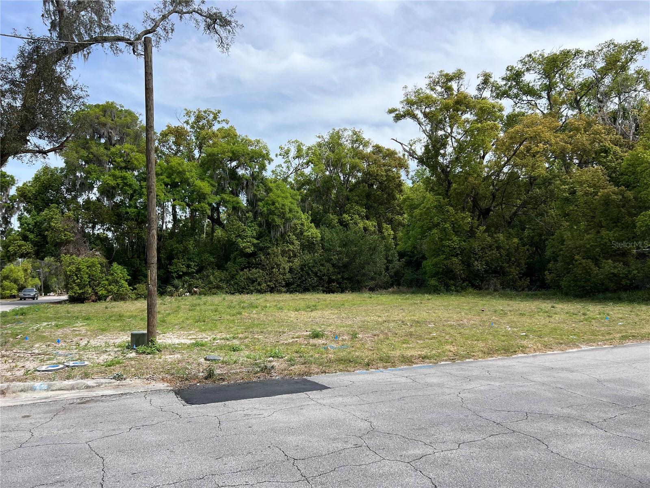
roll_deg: -0.2
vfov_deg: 53.1
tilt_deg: +2.9
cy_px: 244
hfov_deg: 67.3
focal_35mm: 26
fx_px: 488
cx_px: 325
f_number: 1.5
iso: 50
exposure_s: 1/2762
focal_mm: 5.7
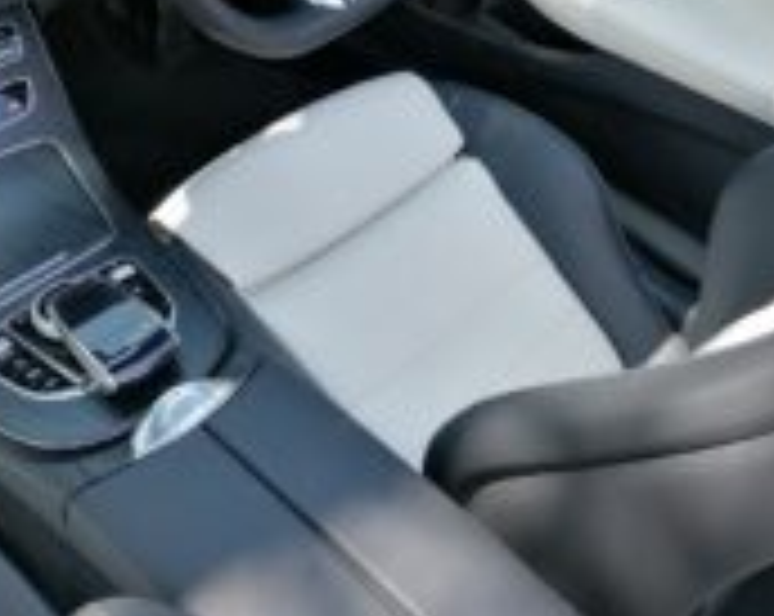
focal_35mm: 53
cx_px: 421
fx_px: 1212
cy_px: 124
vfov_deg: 28.0
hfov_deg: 35.4
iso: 50
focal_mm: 4.75
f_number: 1.8
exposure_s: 1/287
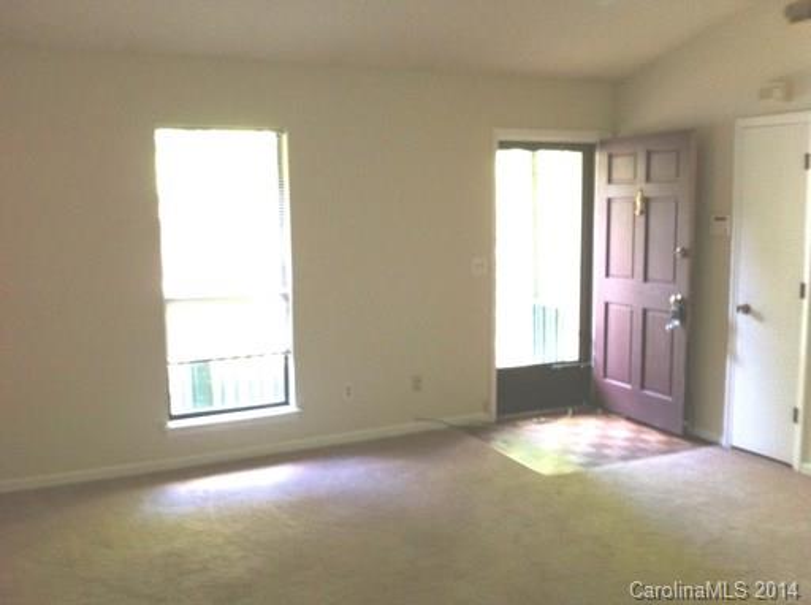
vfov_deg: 40.6
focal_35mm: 35
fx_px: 818
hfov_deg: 52.7
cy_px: 302
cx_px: 406
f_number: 2.8
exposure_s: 1/15
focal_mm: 3.85
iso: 160
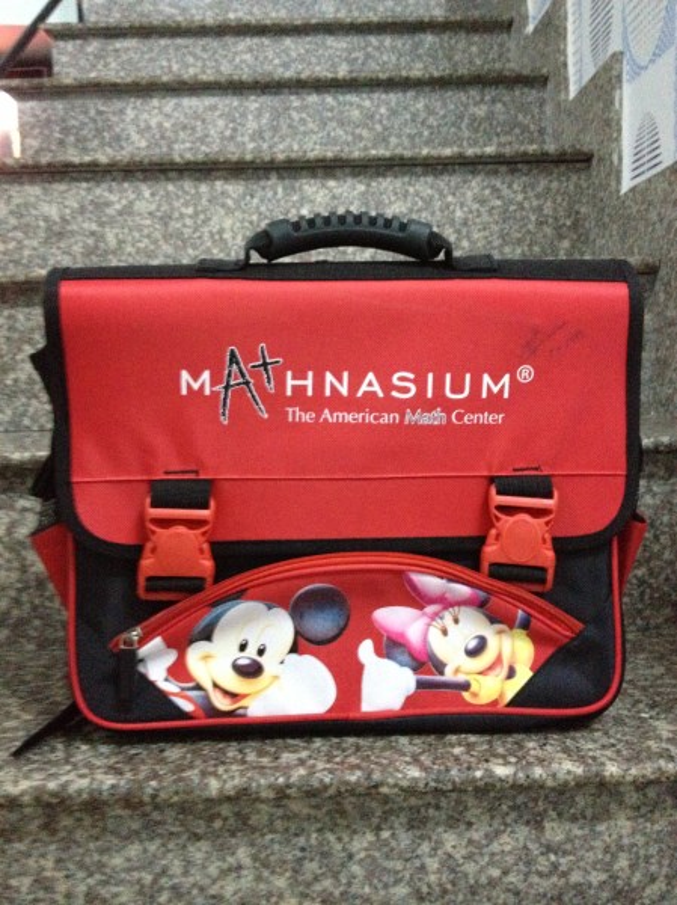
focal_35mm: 35
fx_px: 914
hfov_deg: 40.6
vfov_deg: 52.7
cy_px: 452
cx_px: 338
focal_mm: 4.28
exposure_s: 1/17
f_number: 2.4
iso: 800
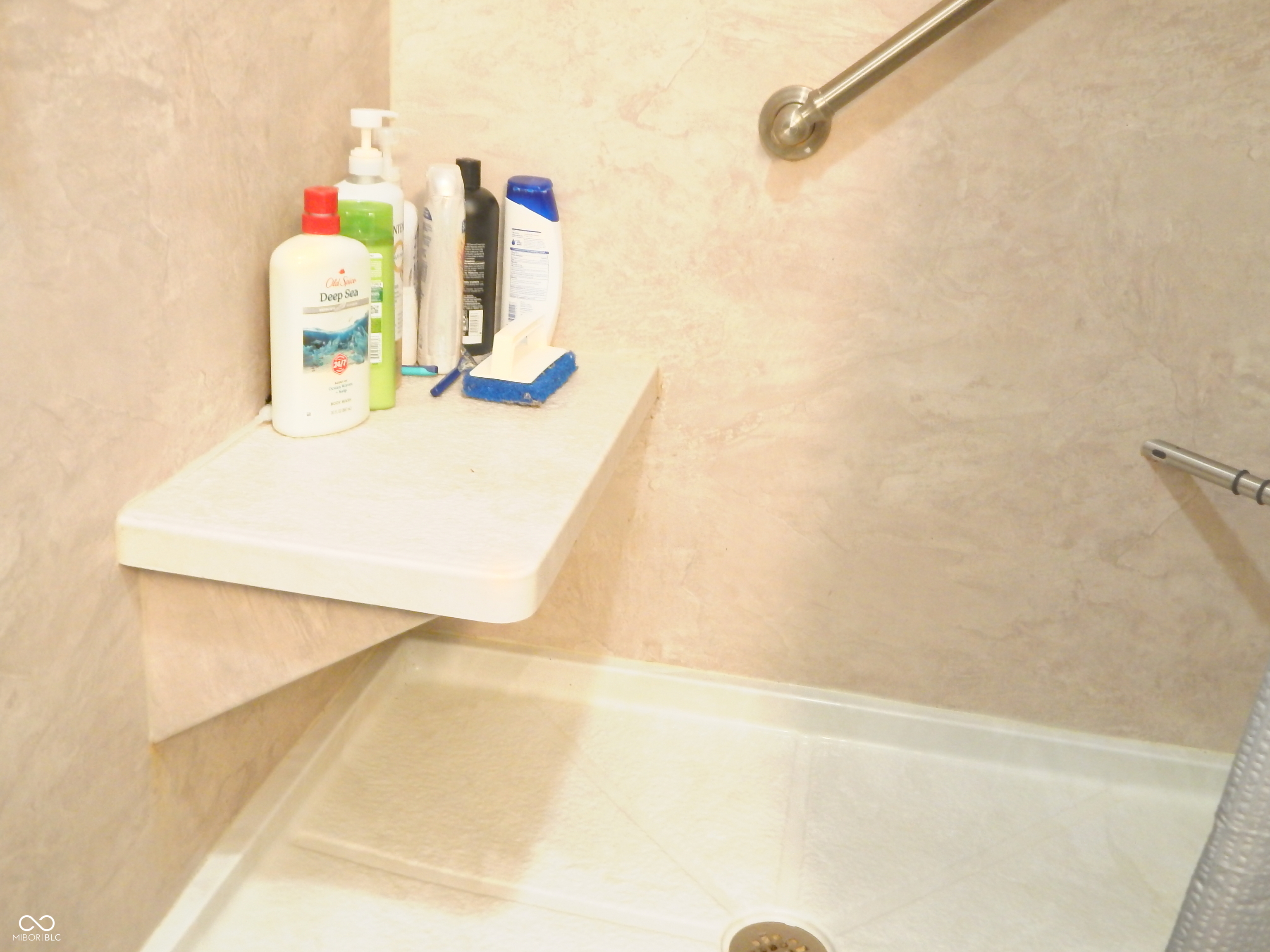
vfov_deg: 40.7
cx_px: 635
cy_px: 476
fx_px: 1284
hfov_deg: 52.6
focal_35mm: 35
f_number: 3.3
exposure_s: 1/10
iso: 400
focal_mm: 6.1
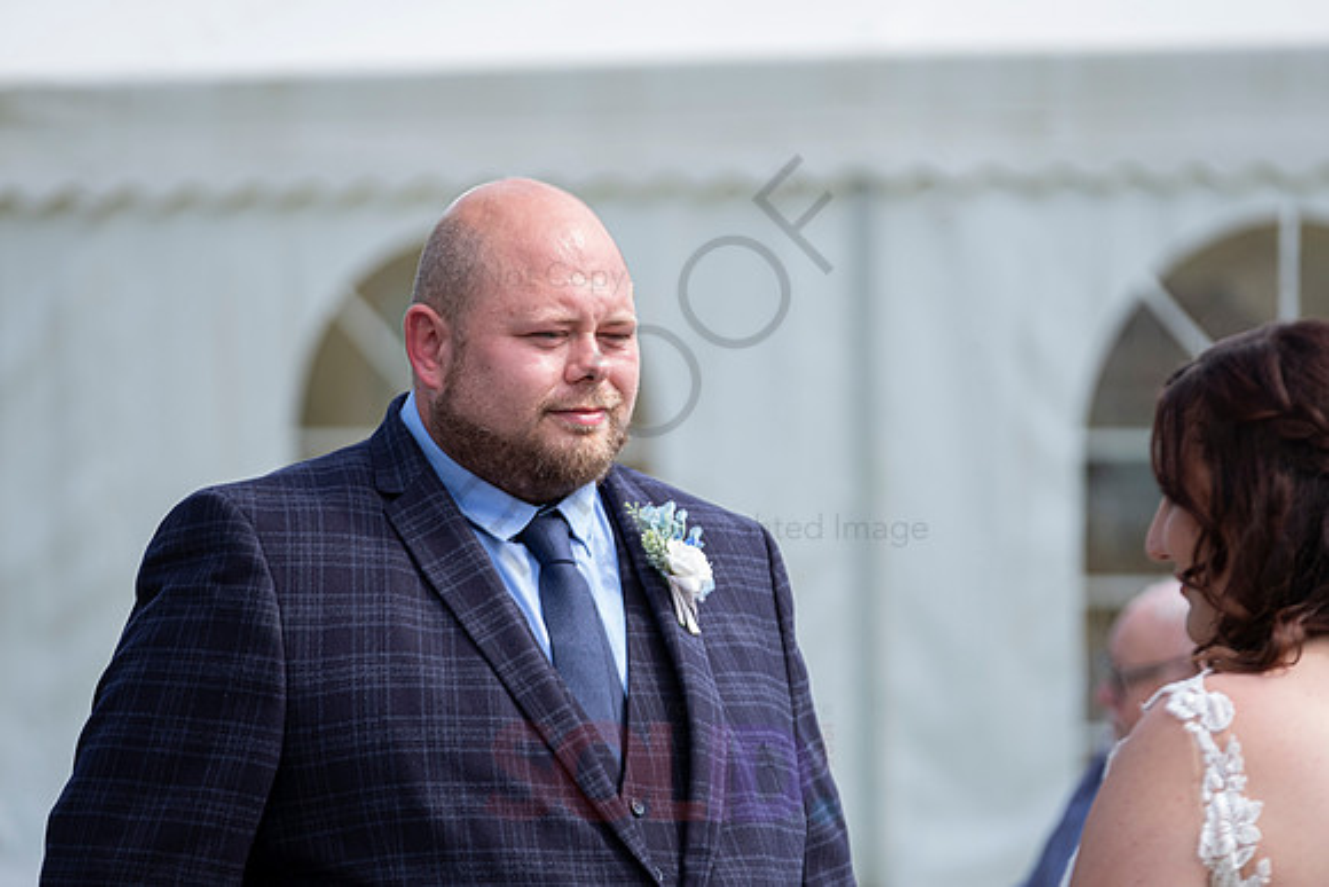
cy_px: 444
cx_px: 664
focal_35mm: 210
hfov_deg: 9.8
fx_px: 7754
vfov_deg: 6.5
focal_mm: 140
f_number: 2.8
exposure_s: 1/1000
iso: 200
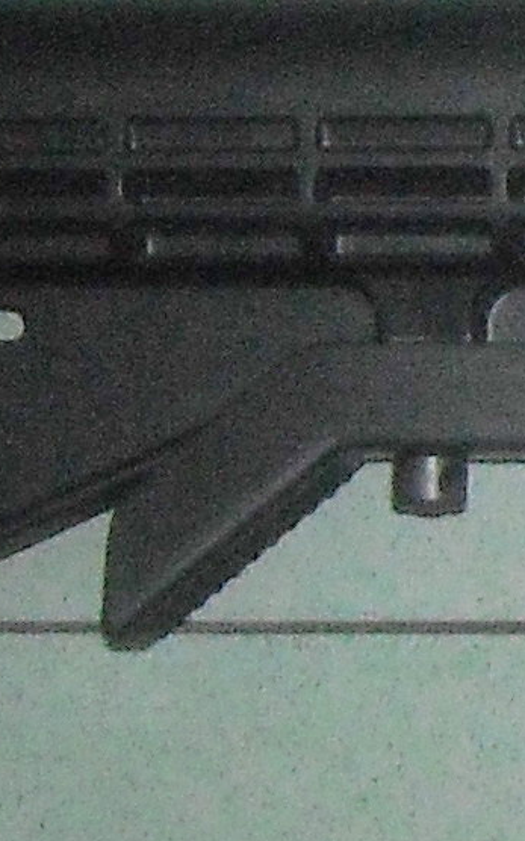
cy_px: 325
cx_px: 1672
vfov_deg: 10.2
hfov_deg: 5.9
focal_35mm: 205
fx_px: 4698
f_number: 2.8
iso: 200
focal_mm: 5.7
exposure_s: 1/60
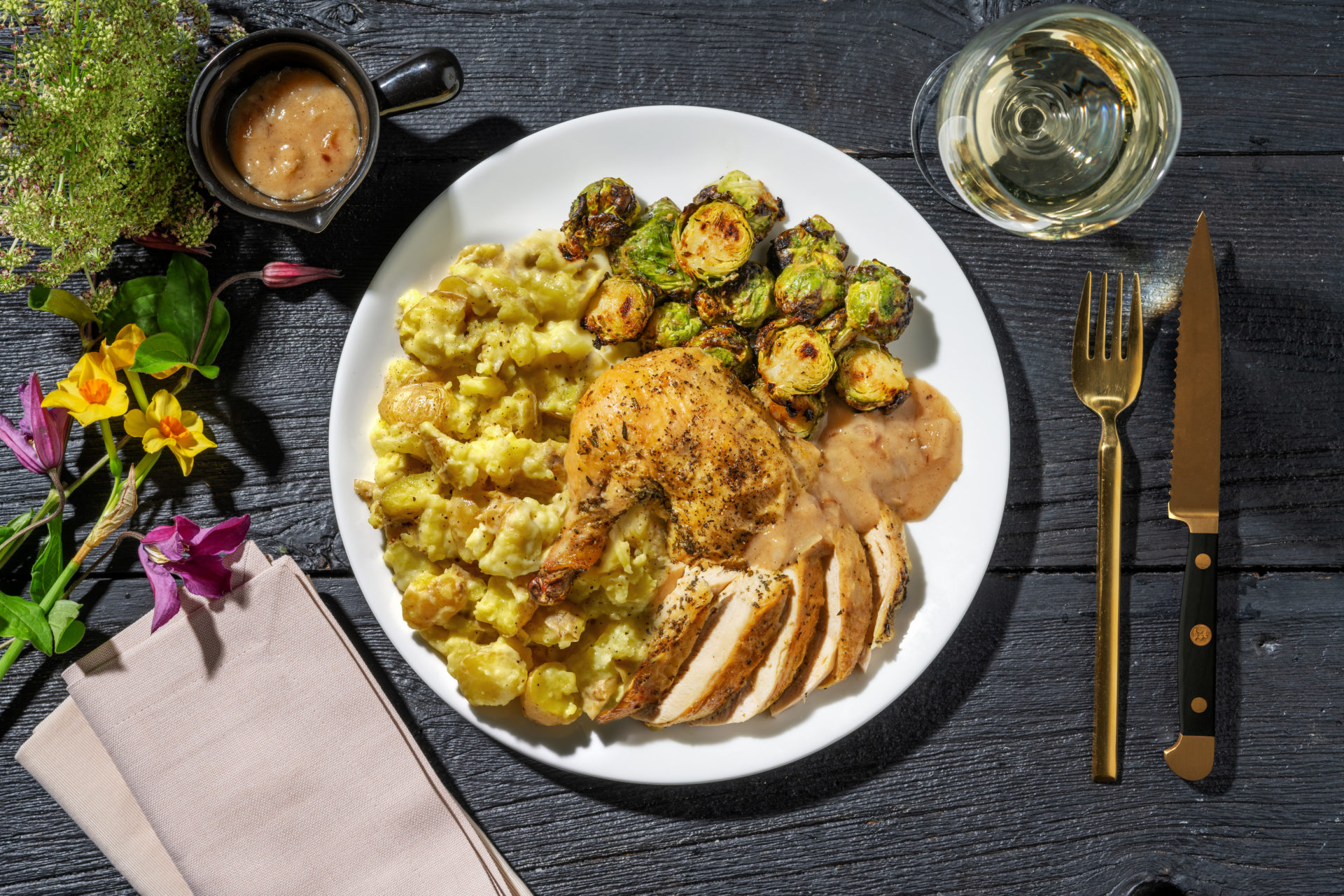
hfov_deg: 33.4
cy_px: 448
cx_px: 672
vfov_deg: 22.6
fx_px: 2240
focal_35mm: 60
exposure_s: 1/125
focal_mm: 60
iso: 100
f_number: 10
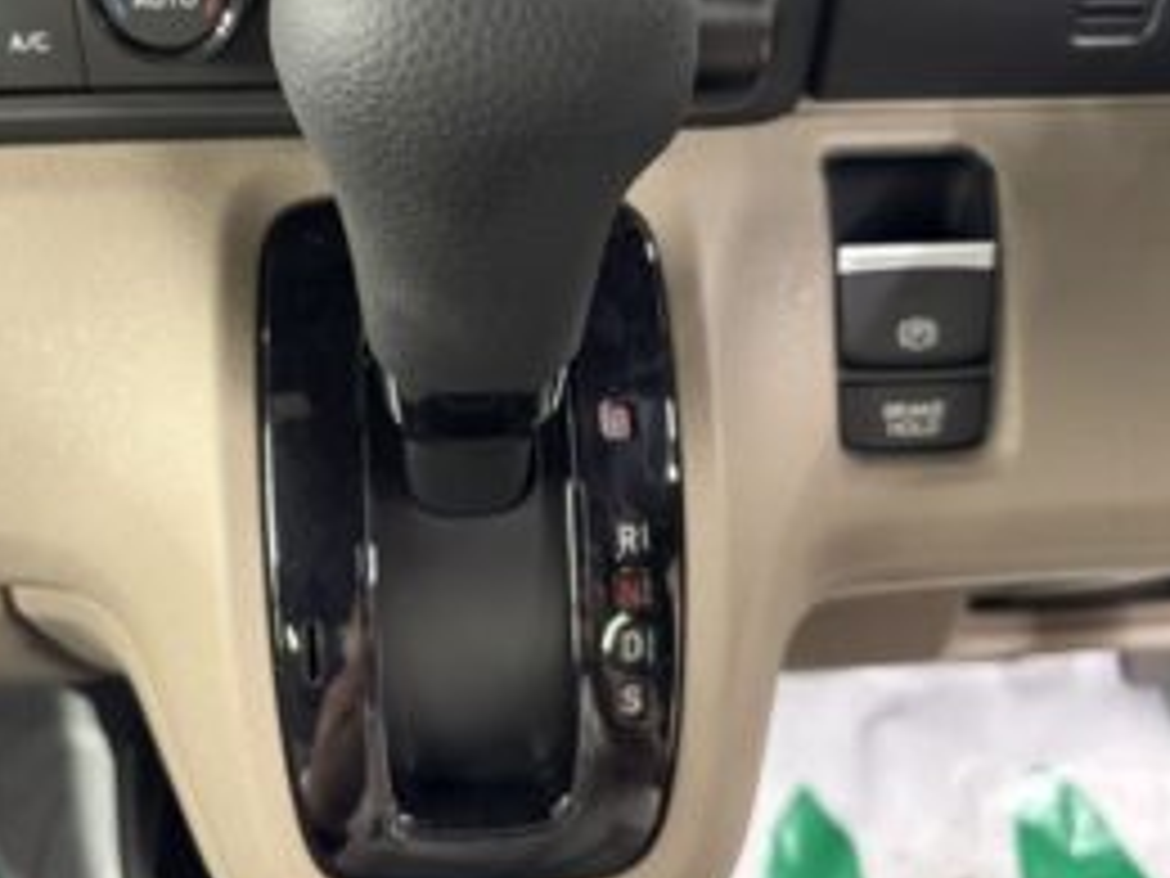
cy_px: 367
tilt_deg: -38.3
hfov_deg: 52.4
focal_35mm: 35
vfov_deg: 40.6
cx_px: 486
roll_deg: -1.6
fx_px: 1183
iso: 640
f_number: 1.6
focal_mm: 5.96
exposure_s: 1/33
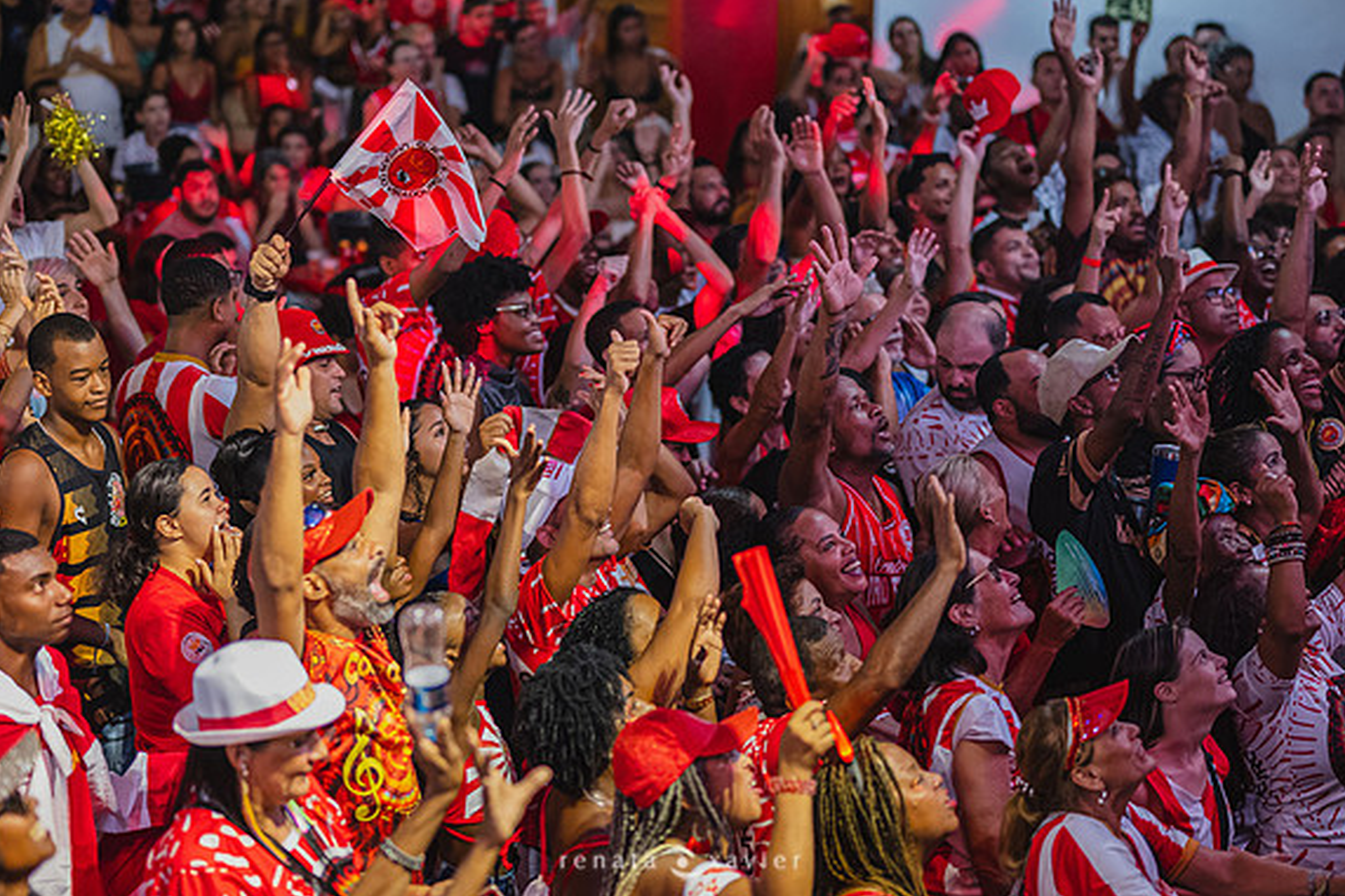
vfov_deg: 17.9
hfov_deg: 26.7
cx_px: 677
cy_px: 449
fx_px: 2838
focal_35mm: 76
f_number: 1.2
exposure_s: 1/1000
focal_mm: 50
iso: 2000
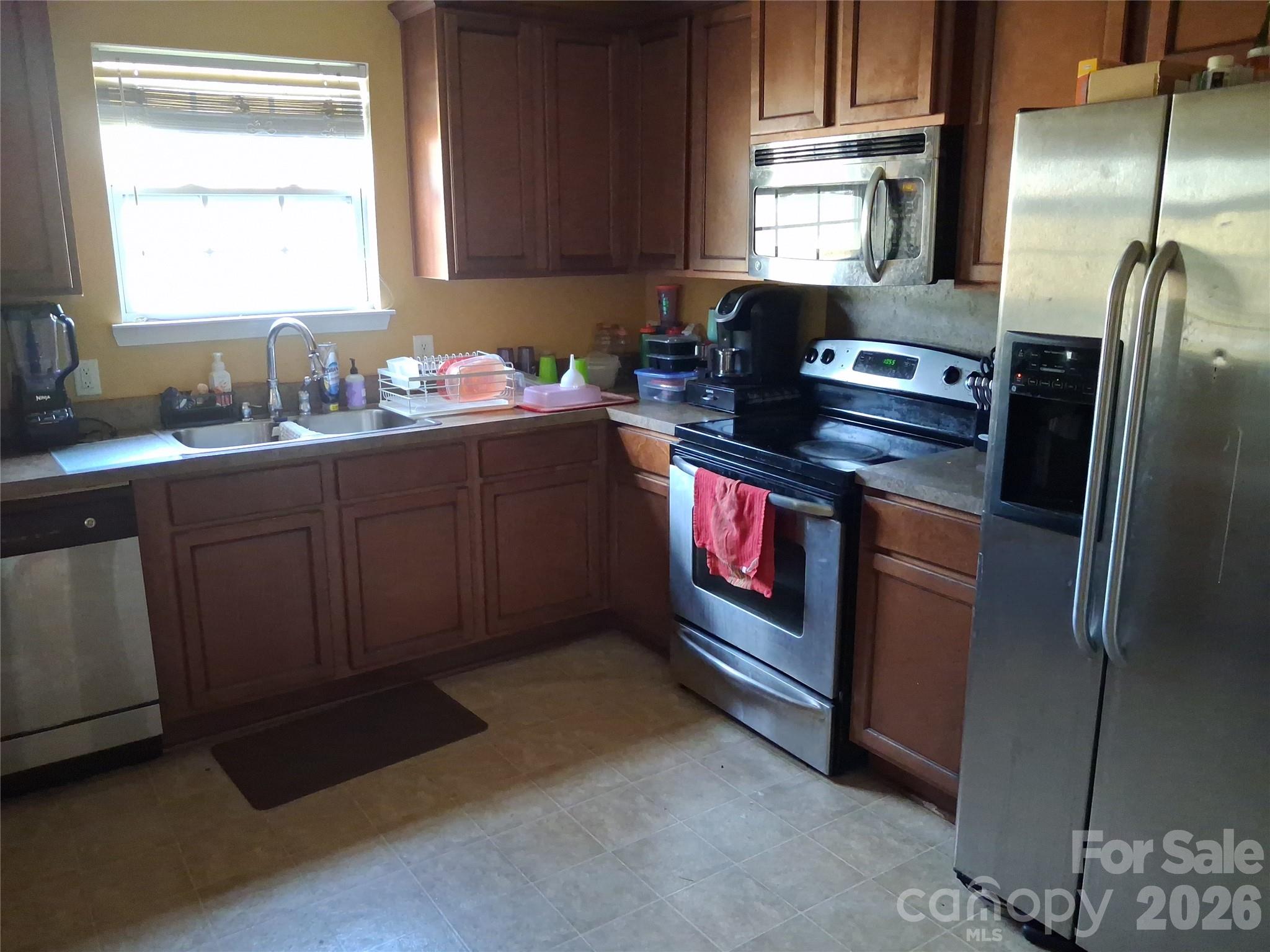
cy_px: 476
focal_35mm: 27
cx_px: 635
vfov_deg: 51.4
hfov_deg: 65.3
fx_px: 991
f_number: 1.8
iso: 500
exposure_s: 1/30
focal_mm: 4
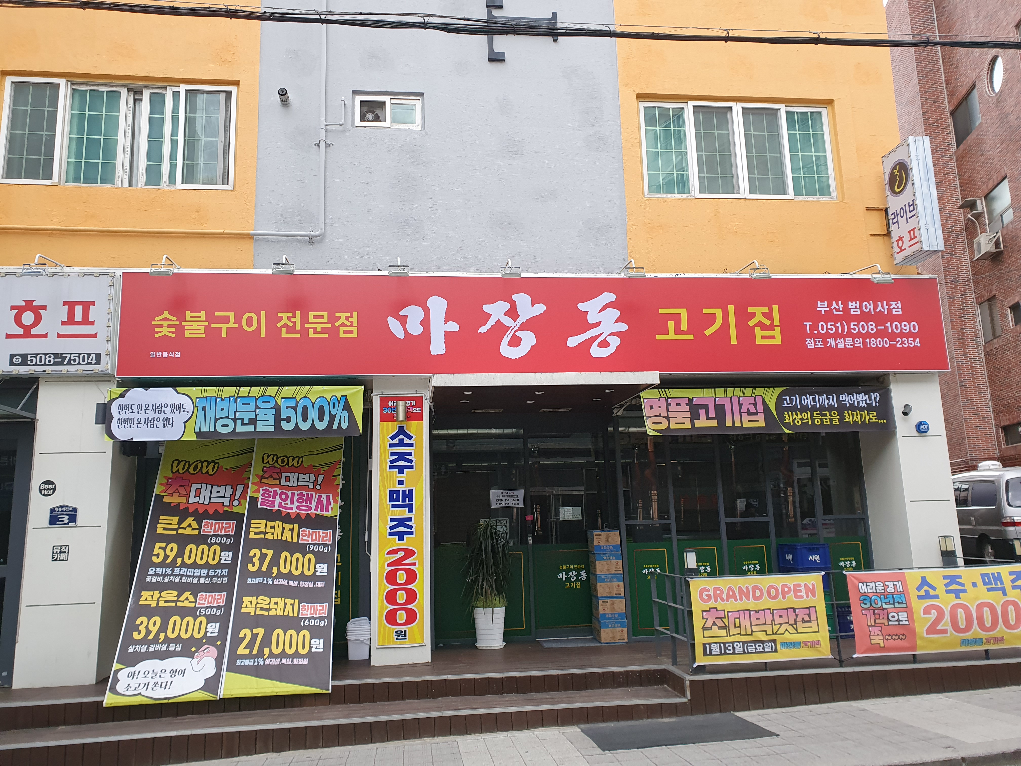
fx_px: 767
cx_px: 510
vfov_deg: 53.1
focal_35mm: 26
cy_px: 383
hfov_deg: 67.3
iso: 100
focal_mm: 4.32
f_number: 2.4
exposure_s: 1/120
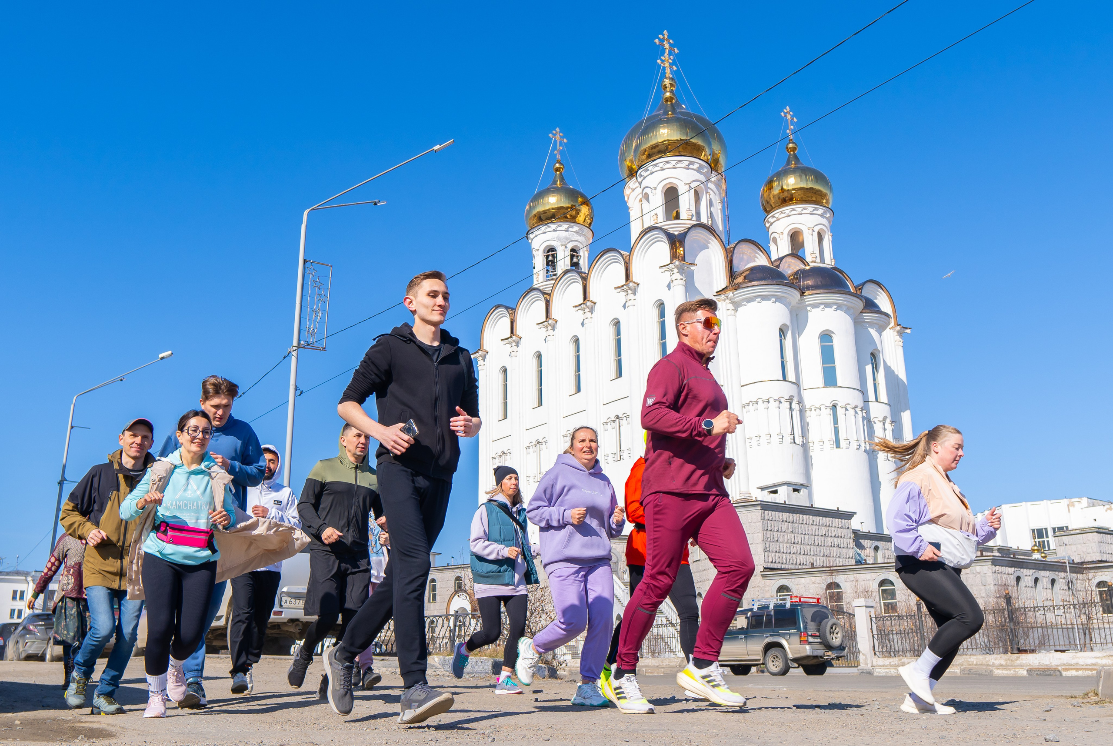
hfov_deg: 57.3
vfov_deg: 40.2
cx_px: 546
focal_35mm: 33
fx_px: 1018
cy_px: 360
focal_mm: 16
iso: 100
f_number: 4.5
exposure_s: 1/800
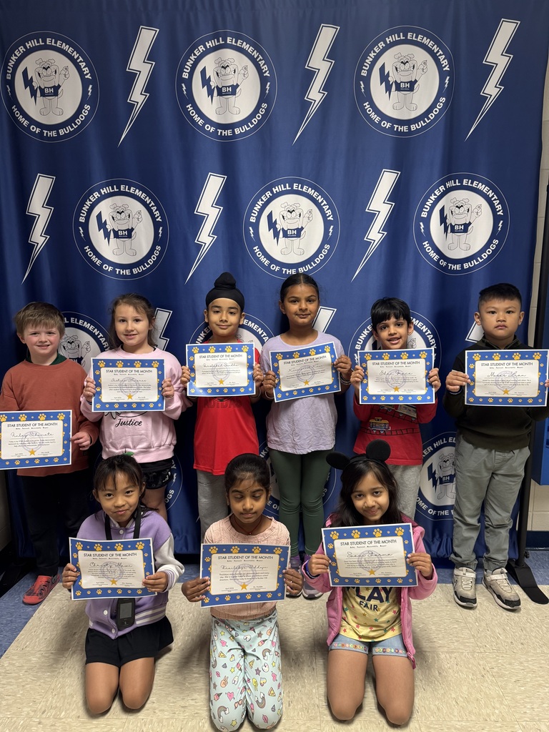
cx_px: 274
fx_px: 508
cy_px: 366
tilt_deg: -10.3
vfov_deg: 71.6
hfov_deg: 56.8
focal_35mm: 24
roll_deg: +1.1
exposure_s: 1/59
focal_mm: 6.76
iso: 250
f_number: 1.78
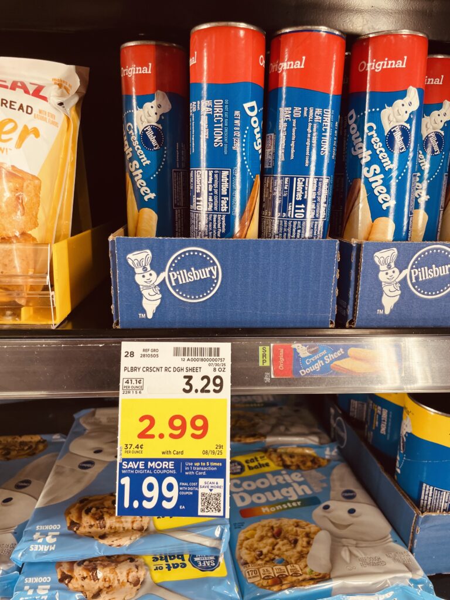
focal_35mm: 26
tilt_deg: -12.0
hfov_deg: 53.1
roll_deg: -0.4
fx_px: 451
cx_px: 225
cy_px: 300
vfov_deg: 67.3
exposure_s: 1/121
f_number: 1.6
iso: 50
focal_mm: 4.2
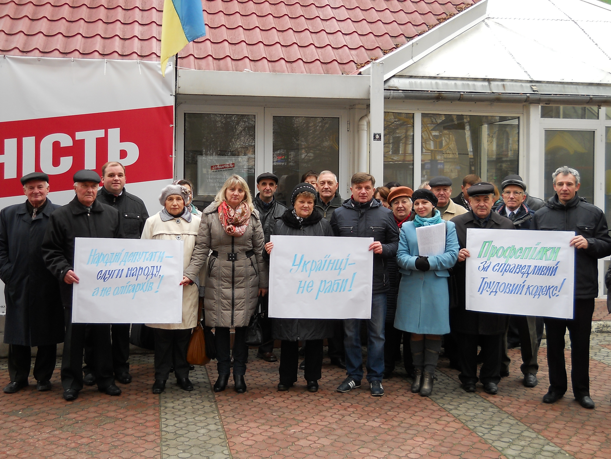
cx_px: 306
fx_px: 724
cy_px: 230
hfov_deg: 45.8
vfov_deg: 35.1
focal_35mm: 41
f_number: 3.1
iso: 80
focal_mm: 6.72
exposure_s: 1/60
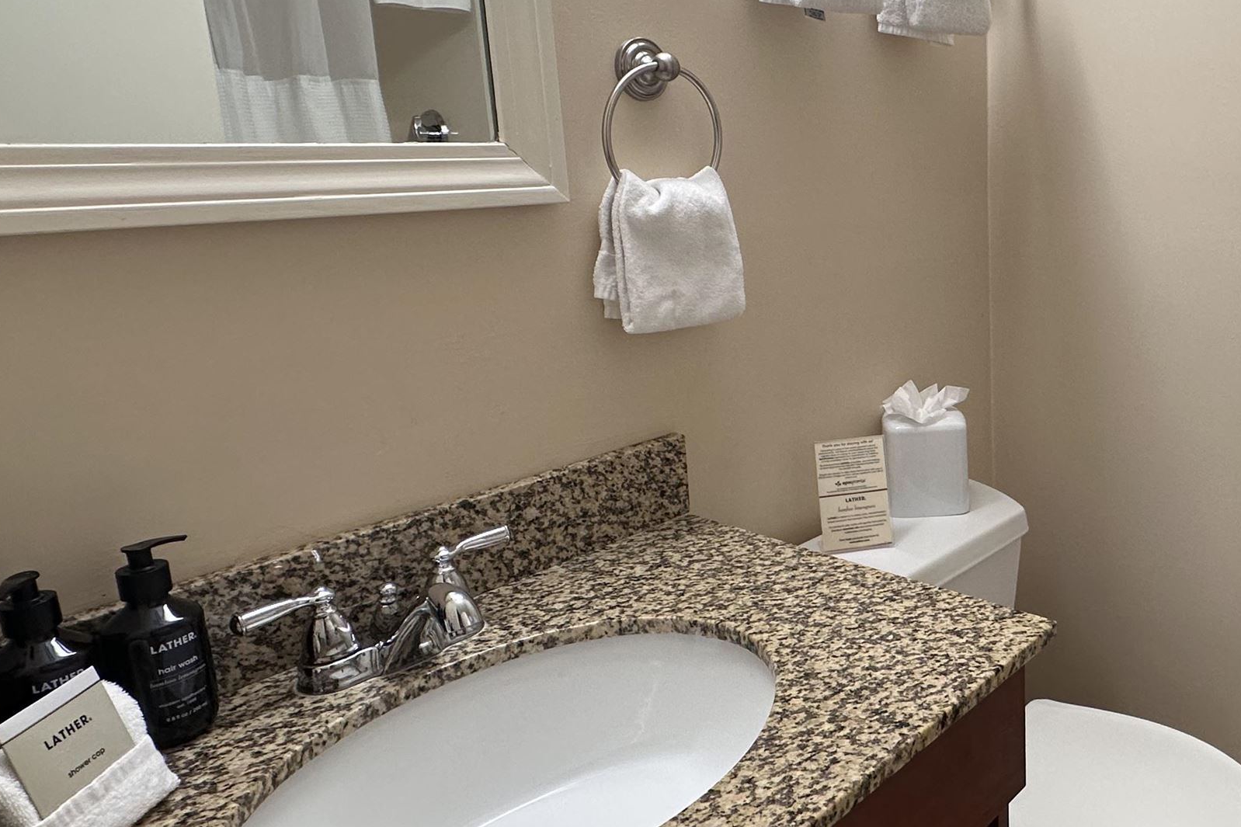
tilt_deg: -12.2
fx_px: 965
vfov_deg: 46.3
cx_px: 945
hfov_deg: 61.4
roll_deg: +1.0
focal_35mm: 28
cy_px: 356
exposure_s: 1/120
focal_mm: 2.22
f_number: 2.2
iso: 160
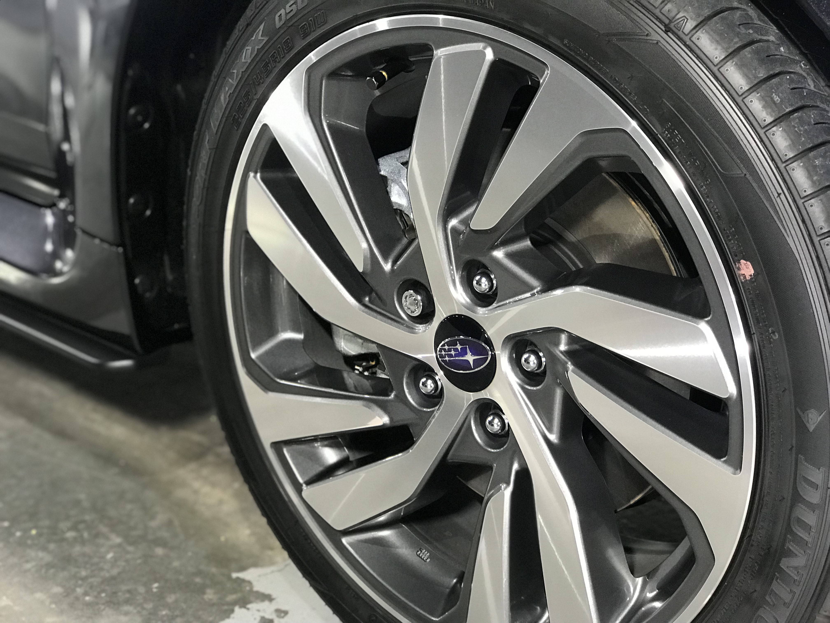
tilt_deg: -23.0
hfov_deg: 33.8
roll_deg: -0.9
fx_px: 1367
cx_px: 415
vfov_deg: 25.7
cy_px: 312
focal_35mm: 57
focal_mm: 6.6
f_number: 2.8
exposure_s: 1/61
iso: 400
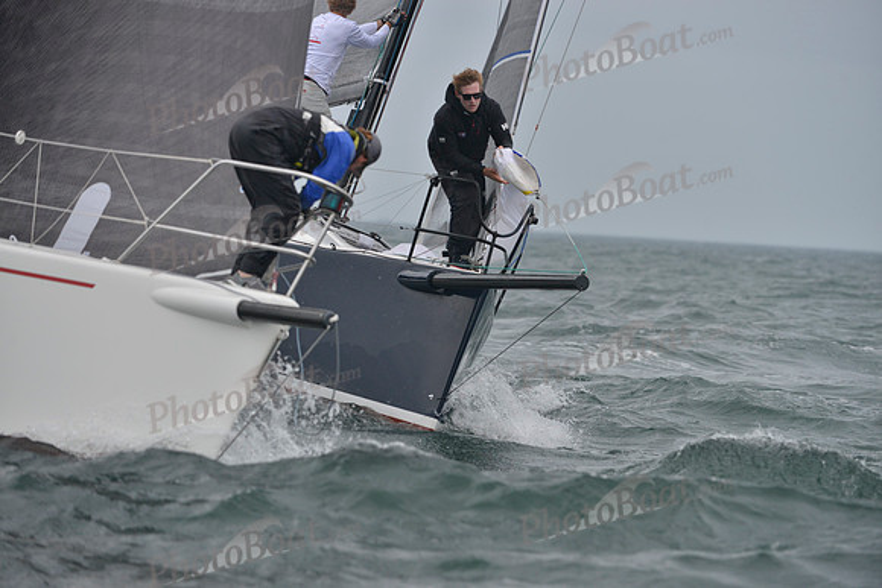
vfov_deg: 5.5
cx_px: 441
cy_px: 294
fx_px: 6126
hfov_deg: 8.2
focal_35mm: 250
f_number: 5.6
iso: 400
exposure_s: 1/800
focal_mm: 250
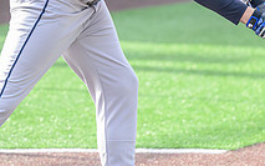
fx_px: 2924
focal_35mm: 405
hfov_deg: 5.2
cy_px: -32
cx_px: 75
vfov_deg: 3.2
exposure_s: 1/2000
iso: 1000
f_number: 2.8
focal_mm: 120
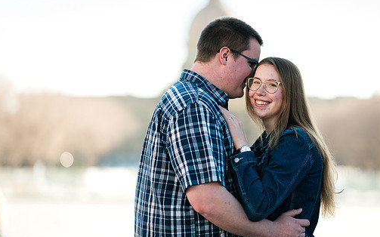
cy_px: 138
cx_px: 191
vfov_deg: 13.1
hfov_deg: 20.8
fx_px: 1035
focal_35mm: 100
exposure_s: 1/1600
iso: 100
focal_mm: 85
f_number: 1.4
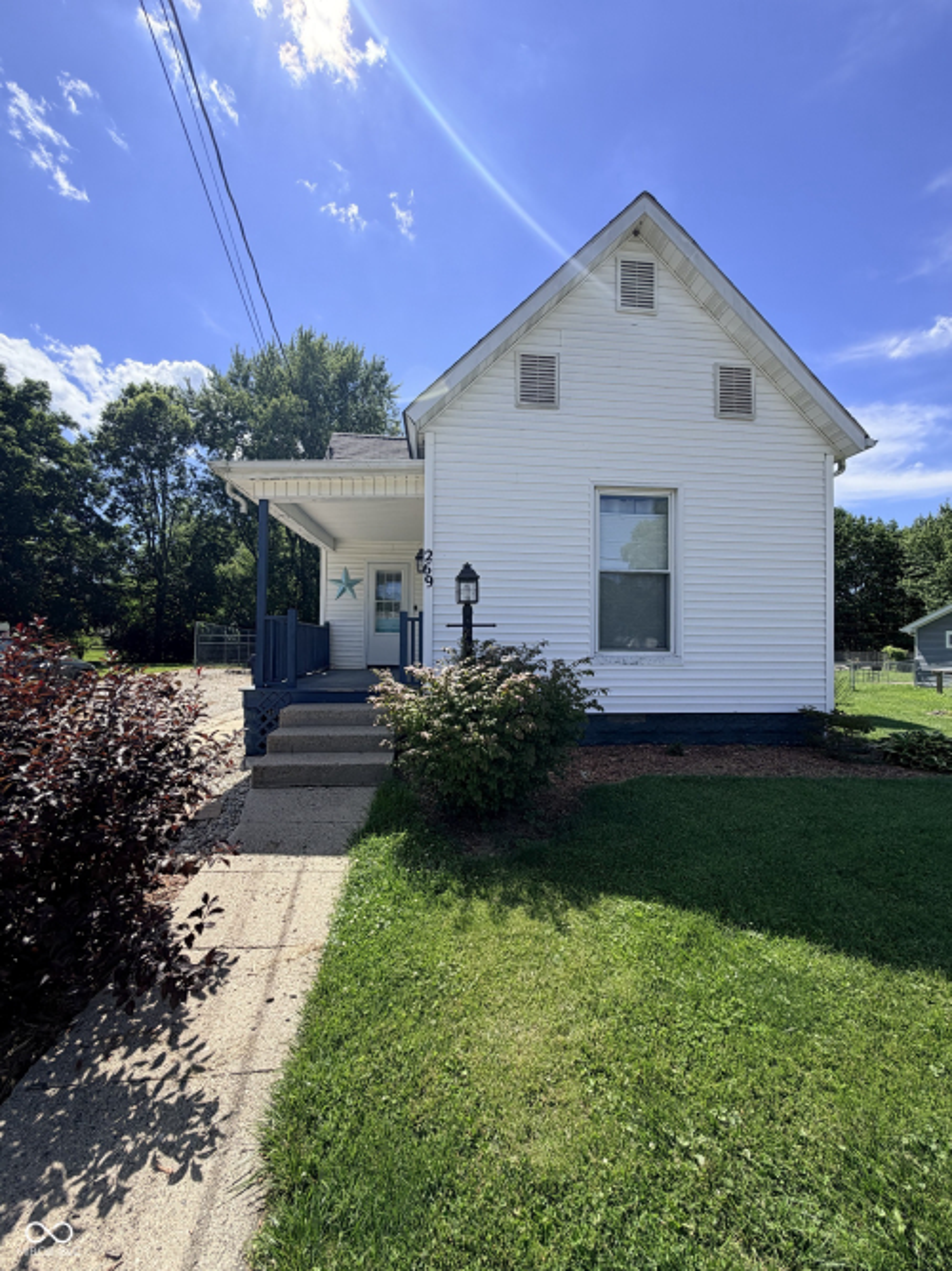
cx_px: 476
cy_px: 636
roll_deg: -1.2
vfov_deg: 102.1
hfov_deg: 85.7
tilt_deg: +1.8
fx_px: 514
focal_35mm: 14
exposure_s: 1/770
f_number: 2.2
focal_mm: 2.22
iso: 25
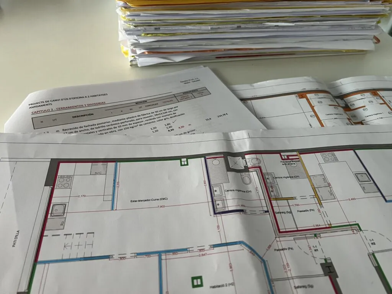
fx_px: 294
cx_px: 196
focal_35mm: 26
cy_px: 147
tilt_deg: -45.7
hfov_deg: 67.3
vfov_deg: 53.1
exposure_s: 1/60
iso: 320
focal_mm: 5.7
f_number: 1.5
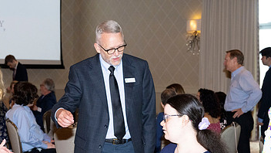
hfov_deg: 24.1
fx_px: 632
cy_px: 106
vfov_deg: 13.7
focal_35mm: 88
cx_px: 89
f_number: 5.6
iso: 2500
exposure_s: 1/200
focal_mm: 51
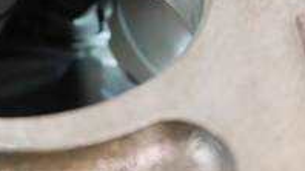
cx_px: 88
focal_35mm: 74
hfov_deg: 28.3
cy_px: -11
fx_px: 598
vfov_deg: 15.9
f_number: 3.5
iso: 3200
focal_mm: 14
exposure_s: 1/125
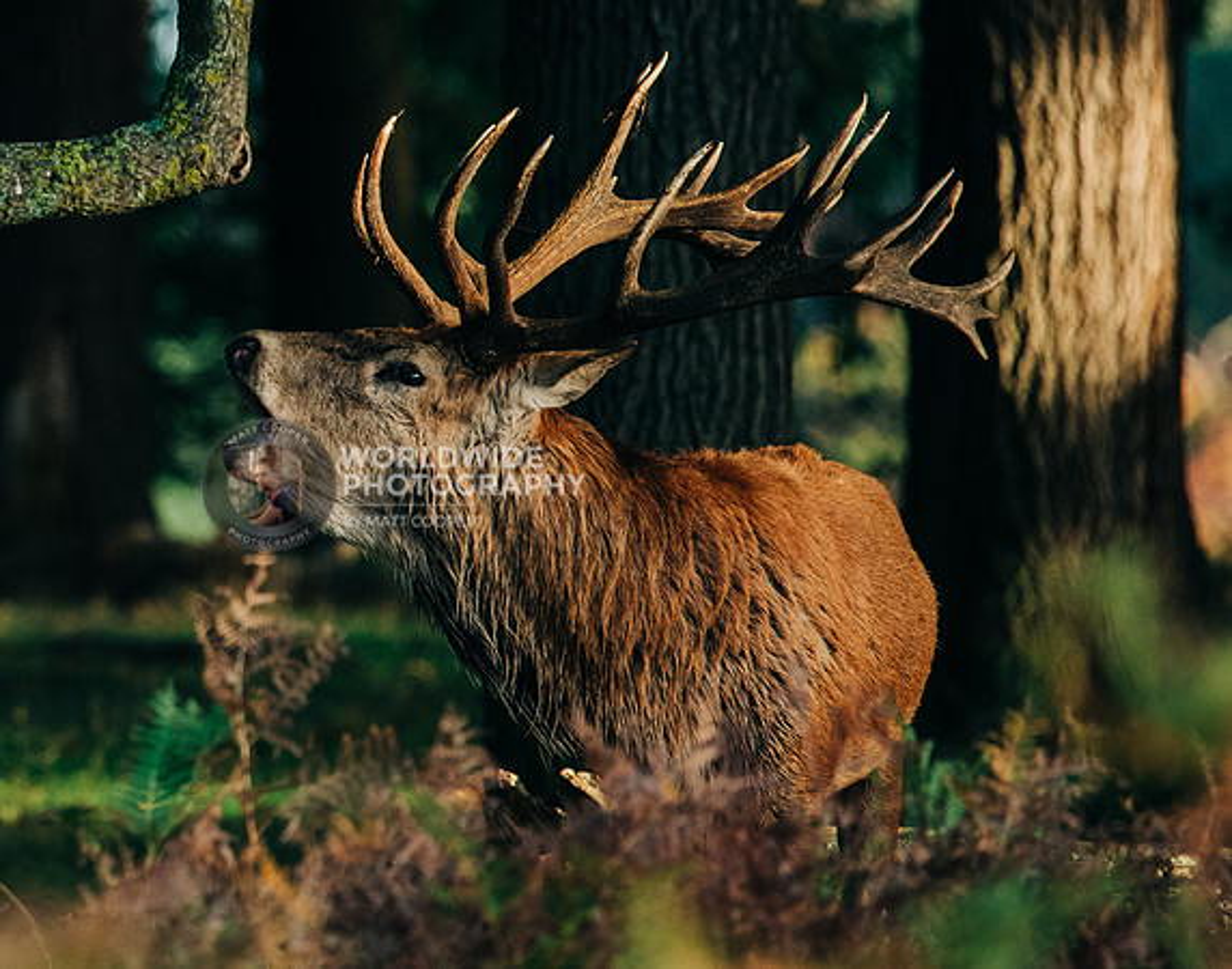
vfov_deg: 2.1
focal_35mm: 744
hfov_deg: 2.6
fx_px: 26962
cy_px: 393
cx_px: -129
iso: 400
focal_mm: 300
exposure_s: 1/640
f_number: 4
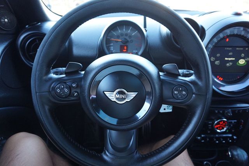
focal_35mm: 24
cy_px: 83
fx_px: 166
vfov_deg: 53.1
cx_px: 124
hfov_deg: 73.8
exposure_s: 1/60
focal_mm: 16
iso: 1250
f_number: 4
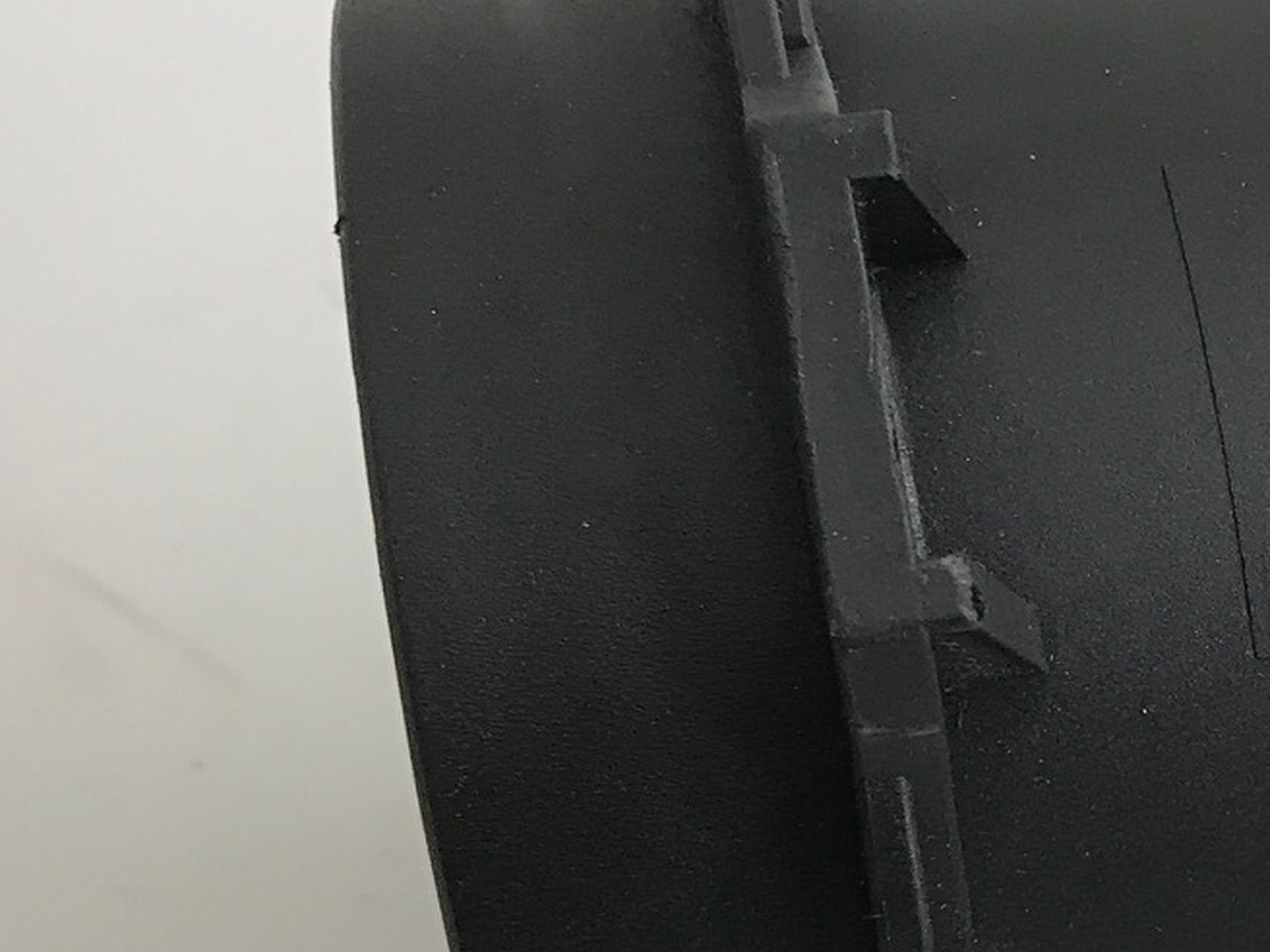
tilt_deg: -58.7
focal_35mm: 86
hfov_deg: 21.0
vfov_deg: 17.0
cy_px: 838
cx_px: 1566
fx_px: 3155
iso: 20
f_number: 1.8
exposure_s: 1/33
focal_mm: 3.99
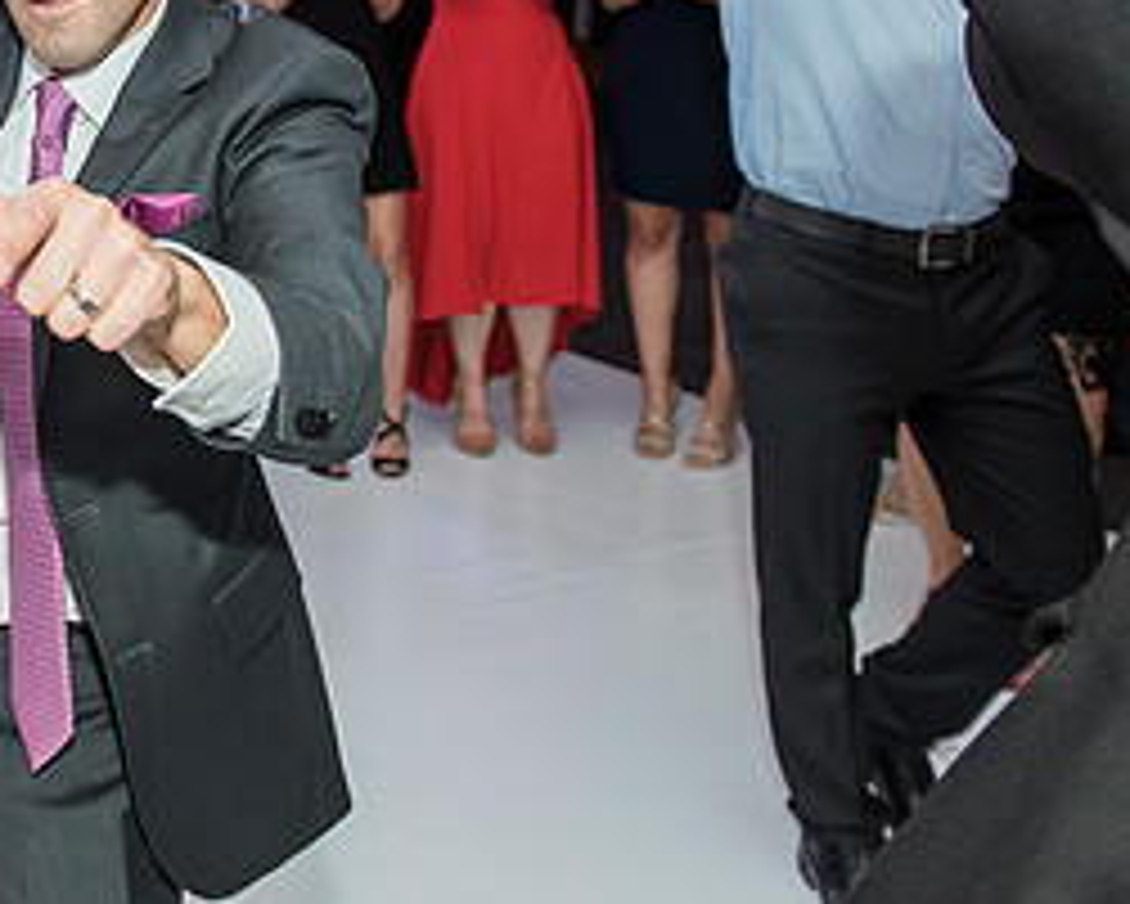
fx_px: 1740
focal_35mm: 52
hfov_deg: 33.0
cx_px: 0
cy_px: 70
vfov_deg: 27.9
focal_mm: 24
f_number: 4
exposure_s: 1/100
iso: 1000
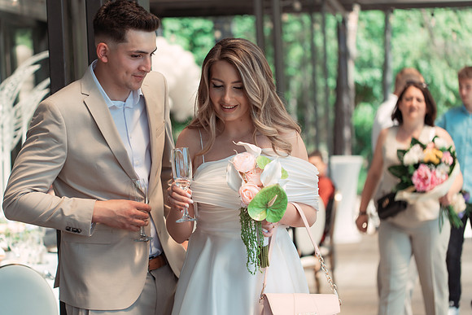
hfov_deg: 22.6
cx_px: 236
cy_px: 158
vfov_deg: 15.2
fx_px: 1180
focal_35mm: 90
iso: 200
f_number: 3.2
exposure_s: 1/500
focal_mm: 90
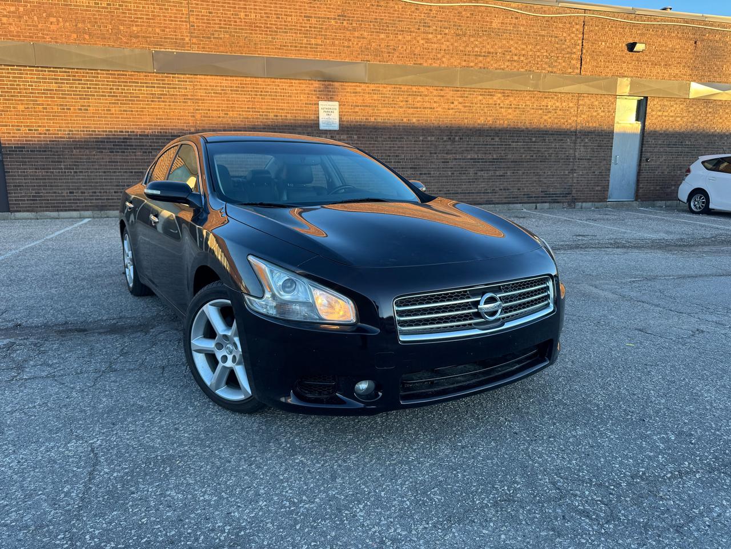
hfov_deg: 71.6
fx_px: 507
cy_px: 274
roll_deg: +0.2
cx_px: 366
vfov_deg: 56.8
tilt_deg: -10.0
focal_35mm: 24
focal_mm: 6.76
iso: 64
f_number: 1.78
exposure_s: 1/243
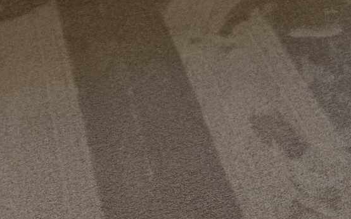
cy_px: -208
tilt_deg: -11.0
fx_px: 899
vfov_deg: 12.4
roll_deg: +2.9
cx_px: 395
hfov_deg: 20.9
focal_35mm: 94
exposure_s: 1/365
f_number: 1.78
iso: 80
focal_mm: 6.76
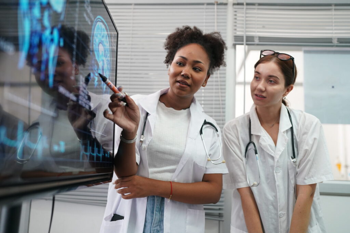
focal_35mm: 35
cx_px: 175
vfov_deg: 37.9
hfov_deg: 54.4
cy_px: 116
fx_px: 340
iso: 2000
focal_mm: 35
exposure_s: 1/320
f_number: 2
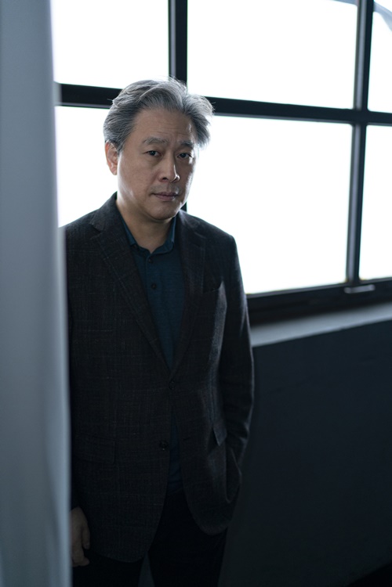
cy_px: 294
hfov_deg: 37.9
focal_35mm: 35
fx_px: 572
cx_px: 196
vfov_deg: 54.4
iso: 800
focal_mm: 35
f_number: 1.6
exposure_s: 1/400
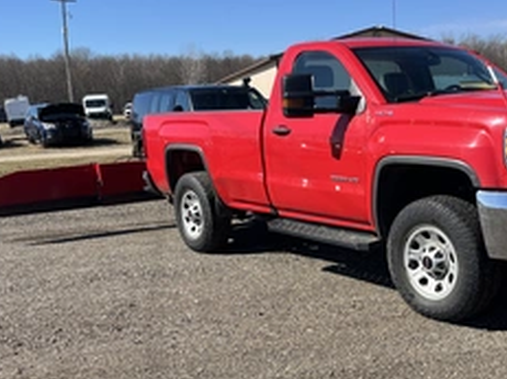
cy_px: 256
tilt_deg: -10.4
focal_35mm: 45
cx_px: 388
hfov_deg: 40.7
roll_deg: +3.7
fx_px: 659
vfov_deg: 31.9
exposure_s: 1/2222
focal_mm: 5.1
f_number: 1.6
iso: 50
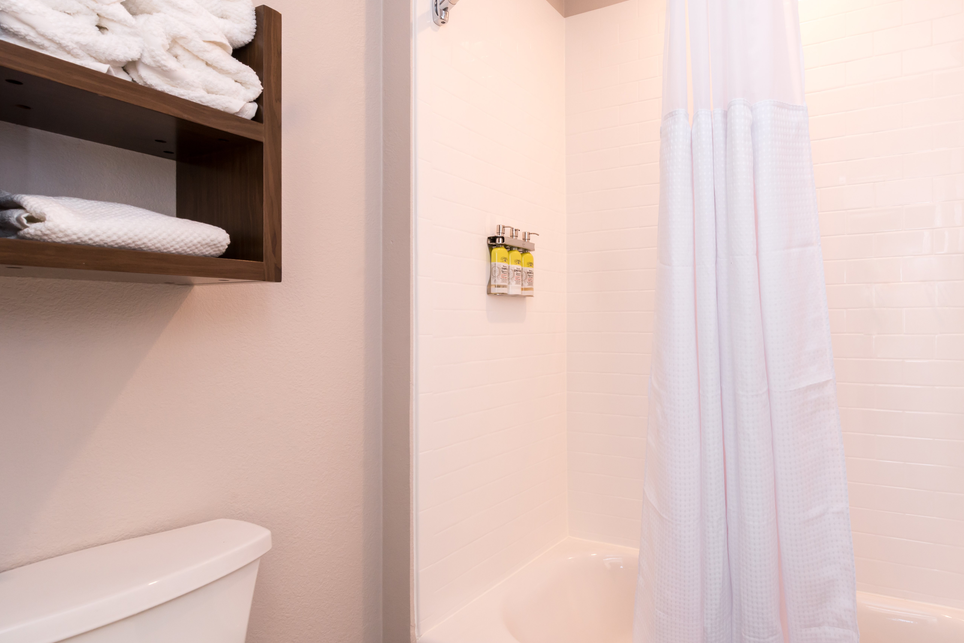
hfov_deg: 81.9
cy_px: 320
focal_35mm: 20
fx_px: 536
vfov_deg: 62.0
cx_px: 618
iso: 640
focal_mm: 14
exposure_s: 1/15
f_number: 11
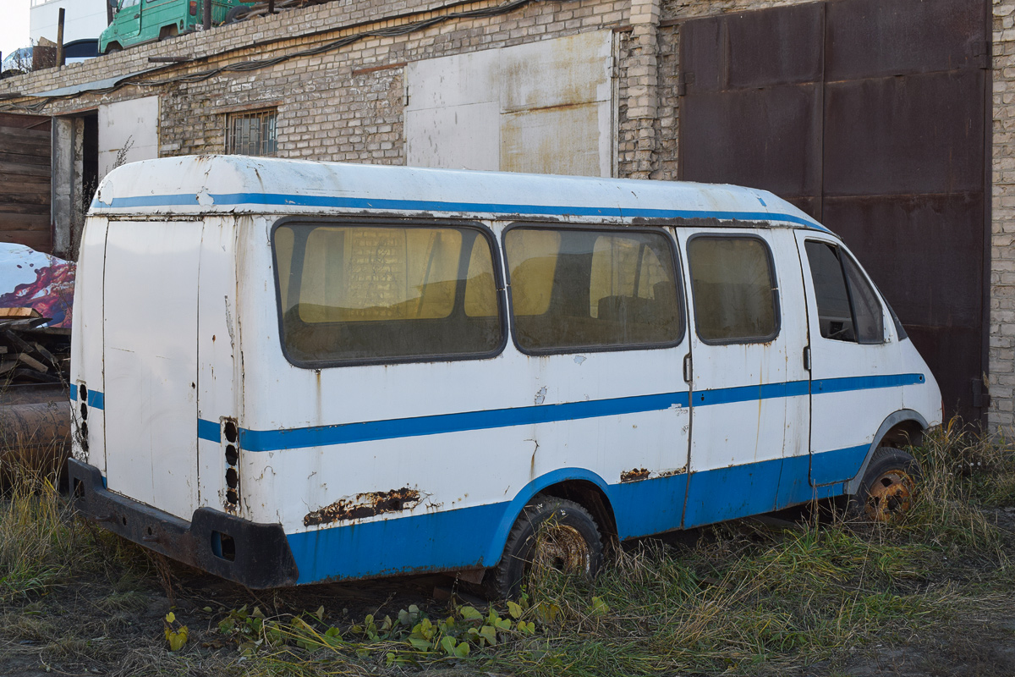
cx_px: 508
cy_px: 338
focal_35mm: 42
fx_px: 1184
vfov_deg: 31.9
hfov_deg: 46.4
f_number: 7.1
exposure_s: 1/200
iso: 400
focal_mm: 28
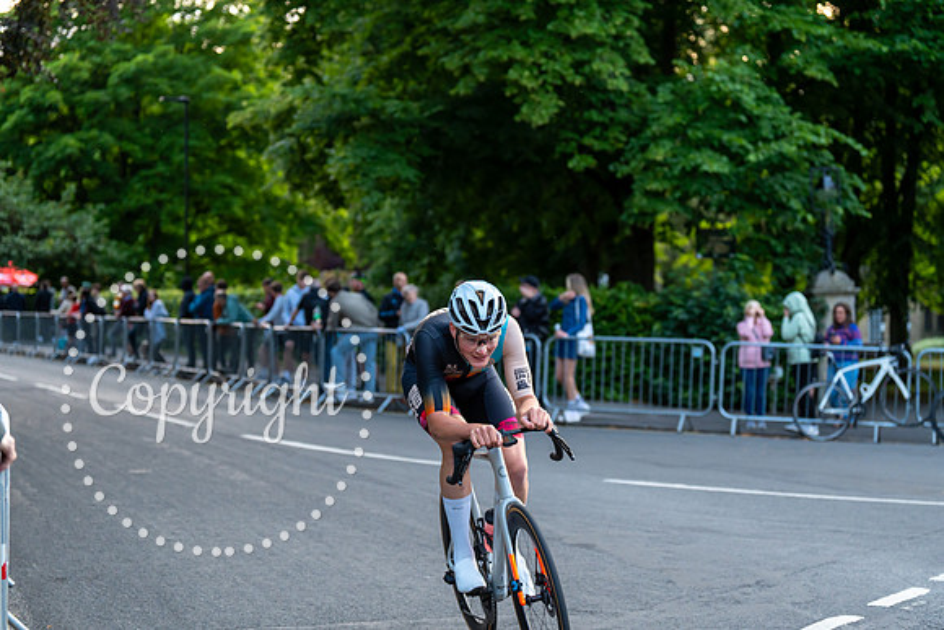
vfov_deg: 19.5
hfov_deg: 28.8
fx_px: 1836
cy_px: 315
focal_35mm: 70
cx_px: 472
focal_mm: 70
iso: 1000
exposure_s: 1/800
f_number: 2.8
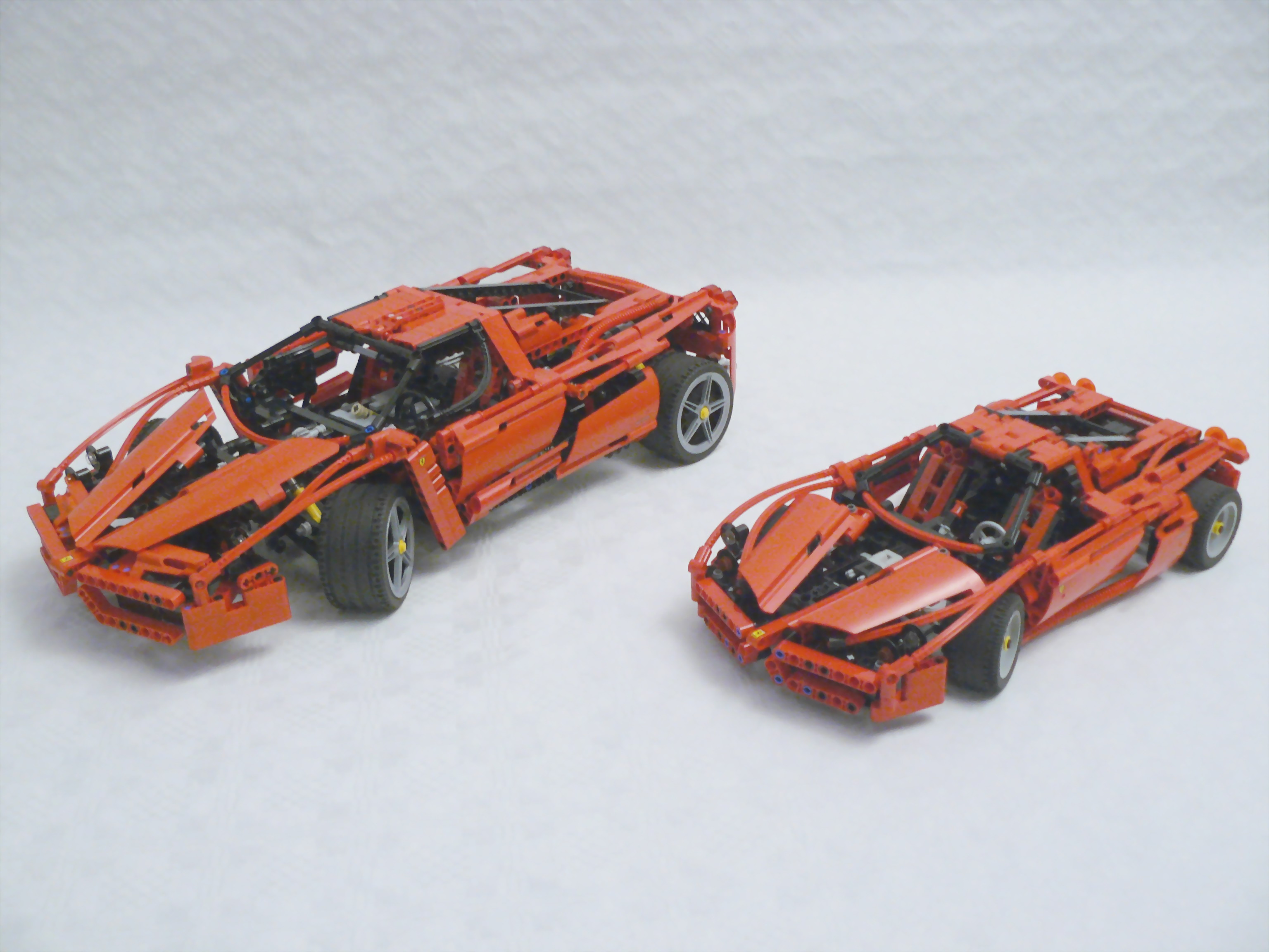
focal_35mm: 36
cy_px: 476
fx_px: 1320
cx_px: 634
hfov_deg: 51.4
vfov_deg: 39.7
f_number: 2.8
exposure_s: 1/15
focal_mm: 6
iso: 200
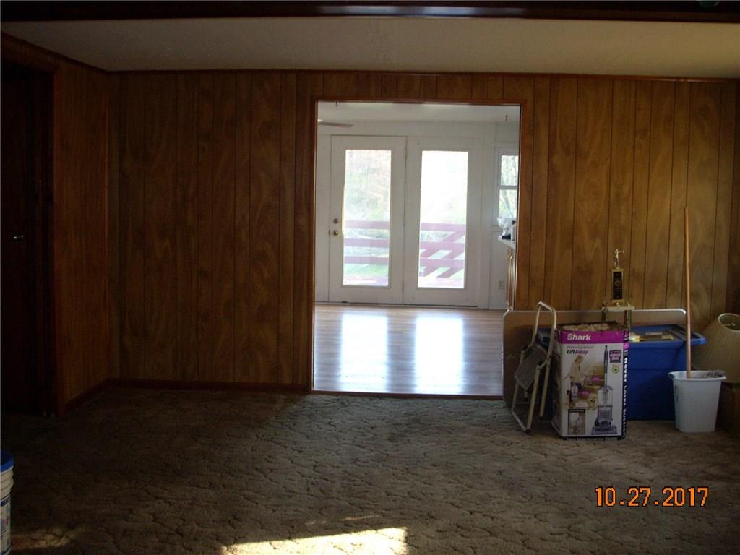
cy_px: 278
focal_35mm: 37
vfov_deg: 38.7
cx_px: 370
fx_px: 791
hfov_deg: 50.1
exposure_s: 1/30
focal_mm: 6.2
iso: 200
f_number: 2.8
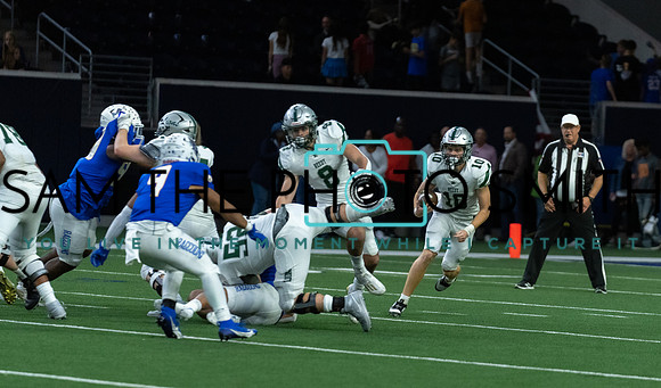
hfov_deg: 7.3
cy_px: 203
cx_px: 445
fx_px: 5193
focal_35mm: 293
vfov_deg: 4.3
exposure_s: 1/1250
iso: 4000
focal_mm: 200
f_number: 2.8
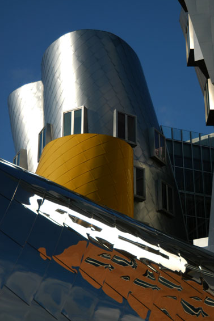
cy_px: 160
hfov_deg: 16.2
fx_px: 754
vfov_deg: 24.1
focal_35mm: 85
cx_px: 109
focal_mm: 55
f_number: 5
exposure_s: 1/1000
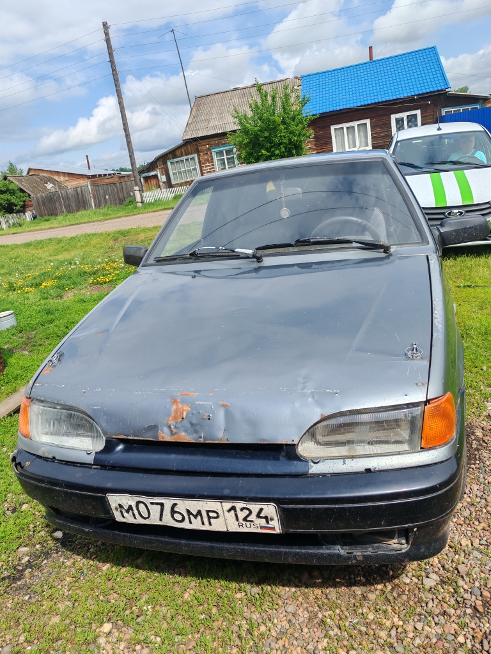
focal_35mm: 27
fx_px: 511
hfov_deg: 51.4
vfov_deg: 65.3
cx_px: 246
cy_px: 327
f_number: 1.95
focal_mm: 5.52
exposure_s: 1/2400
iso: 50
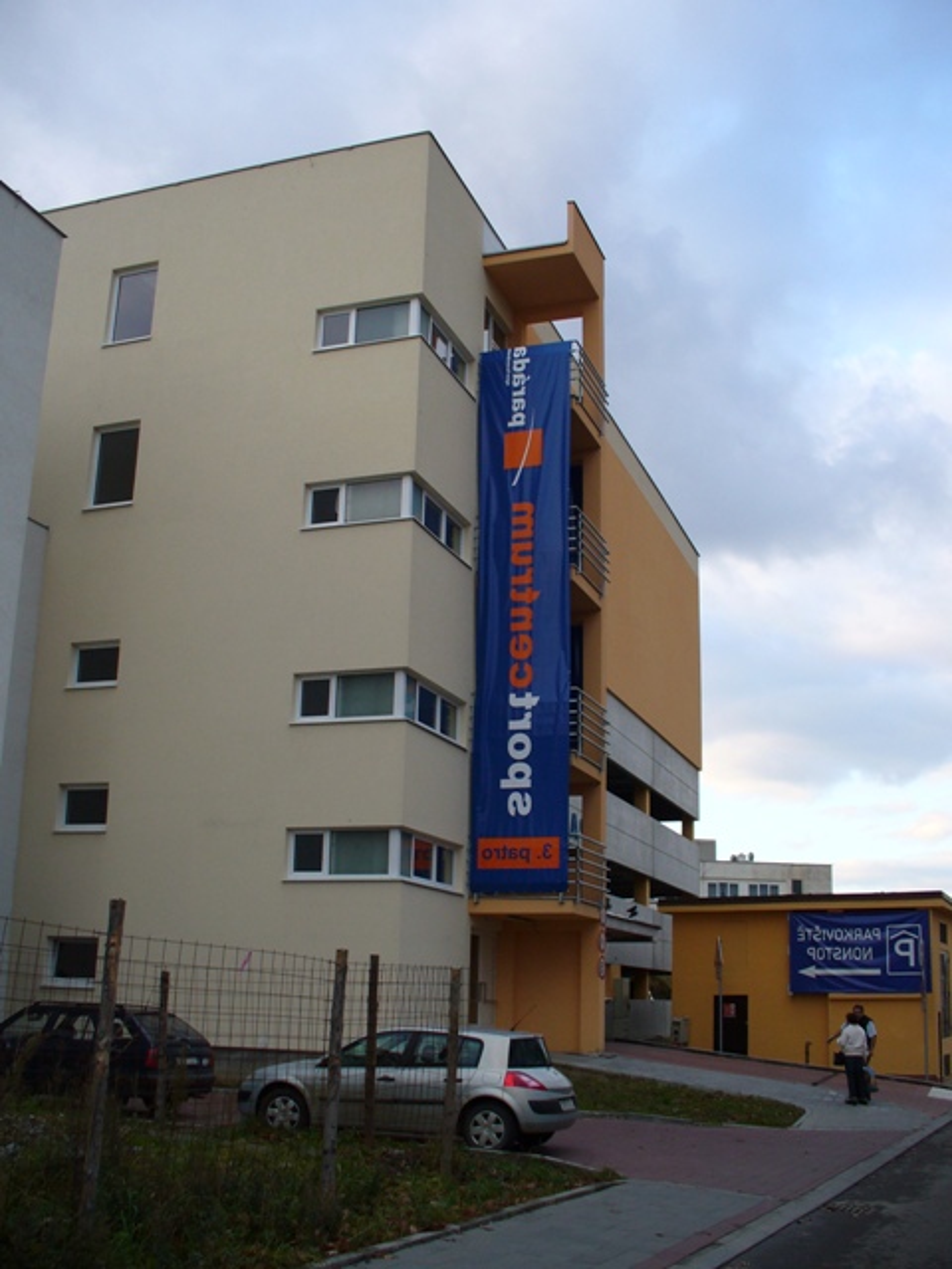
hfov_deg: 38.7
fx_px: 1357
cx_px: 476
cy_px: 634
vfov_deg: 50.1
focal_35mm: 37
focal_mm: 6.1
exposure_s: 1/125
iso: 80
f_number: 2.8
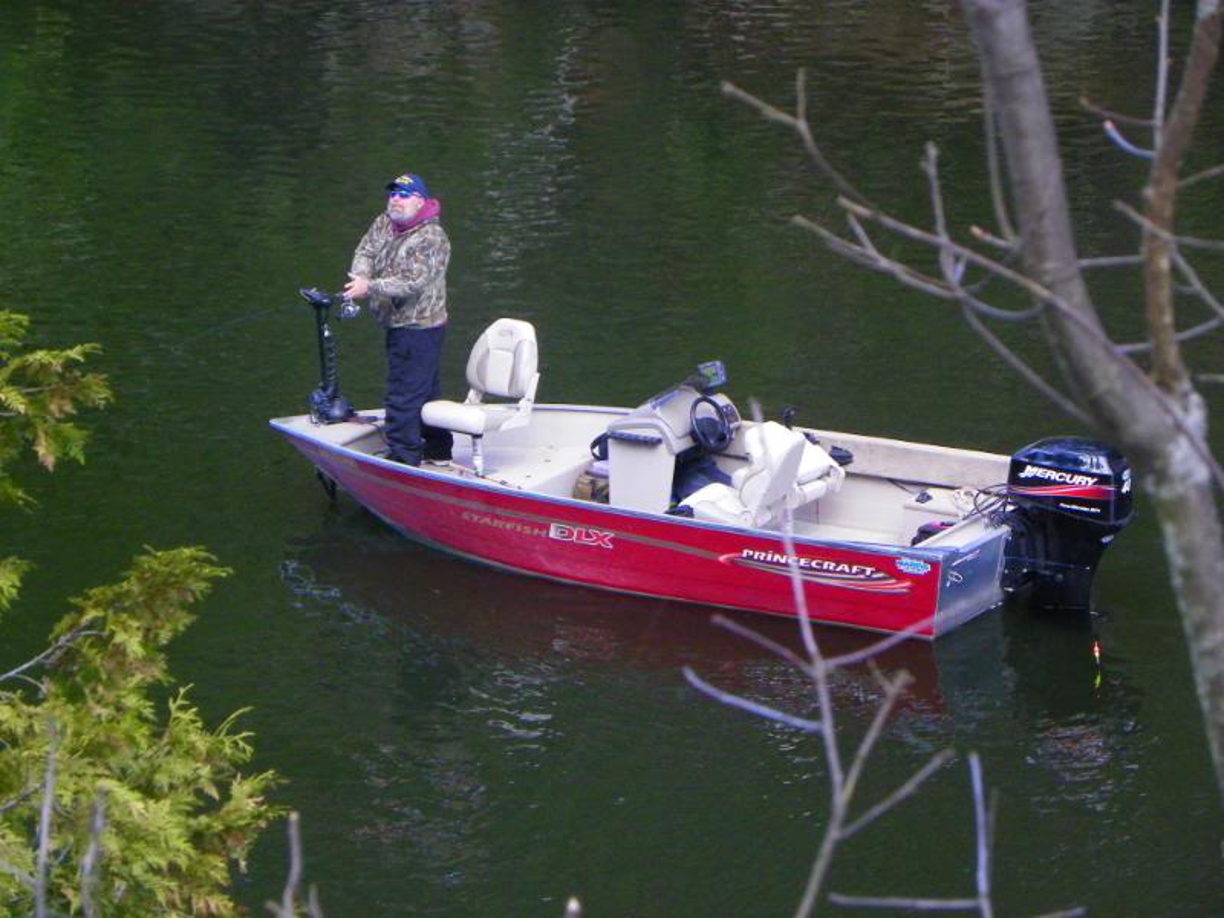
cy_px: 459
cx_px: 612
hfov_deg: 10.4
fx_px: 6718
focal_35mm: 190
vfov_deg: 7.8
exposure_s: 1/320
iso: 250
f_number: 4.5
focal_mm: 33.9
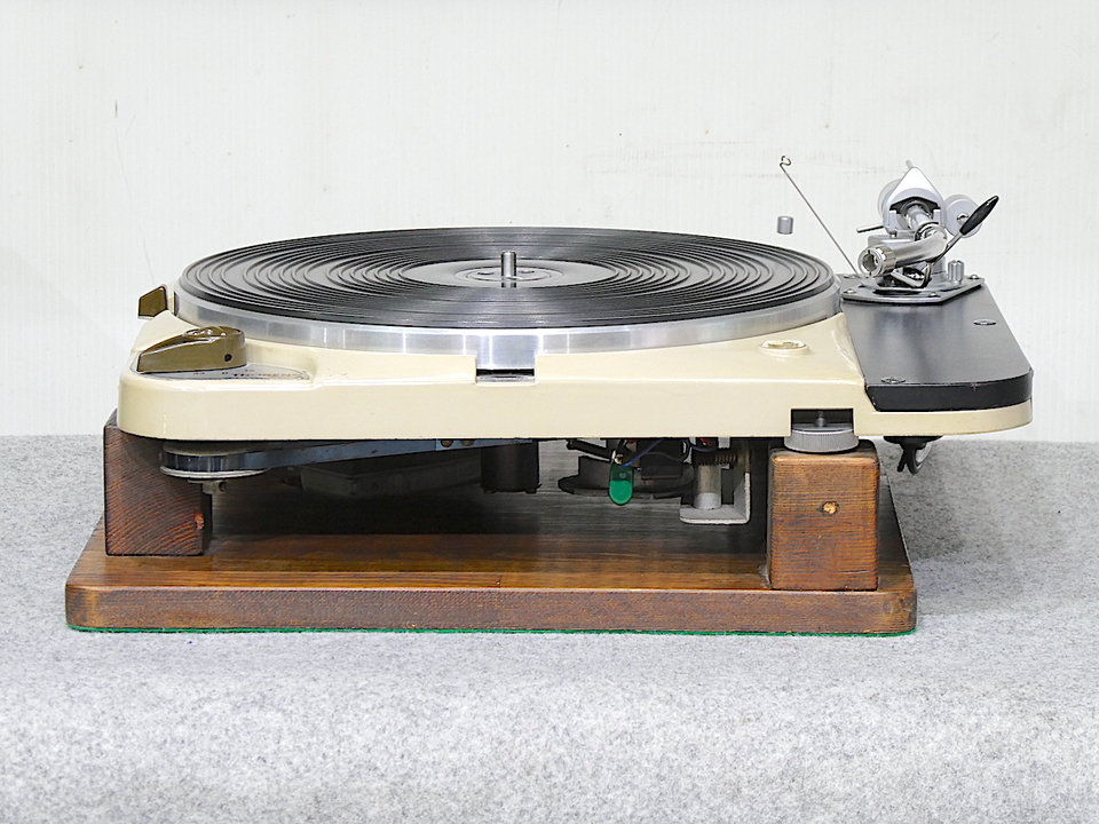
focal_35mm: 151
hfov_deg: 13.1
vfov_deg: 9.8
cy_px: 412
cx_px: 550
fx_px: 4794
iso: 200
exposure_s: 1/6
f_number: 5.4
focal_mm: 27.1
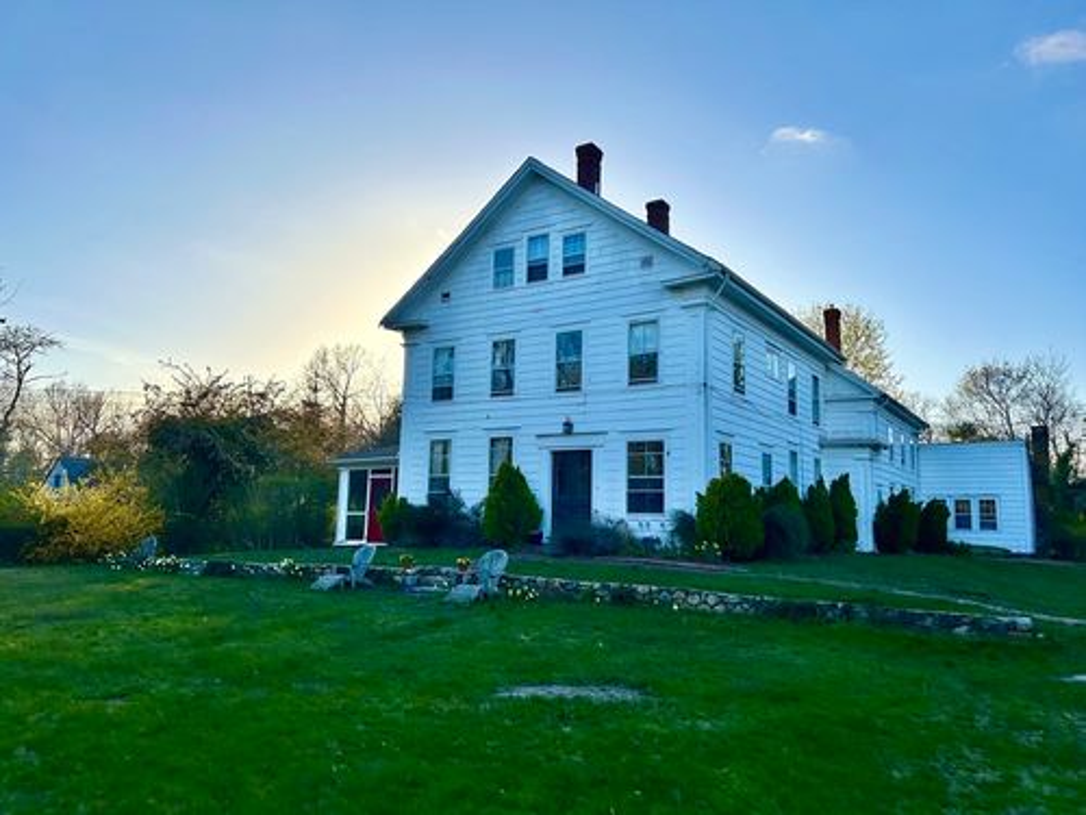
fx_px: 816
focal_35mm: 26
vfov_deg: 53.1
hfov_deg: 67.3
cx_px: 543
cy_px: 408
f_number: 1.5
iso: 50
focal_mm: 5.7
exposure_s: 1/5076
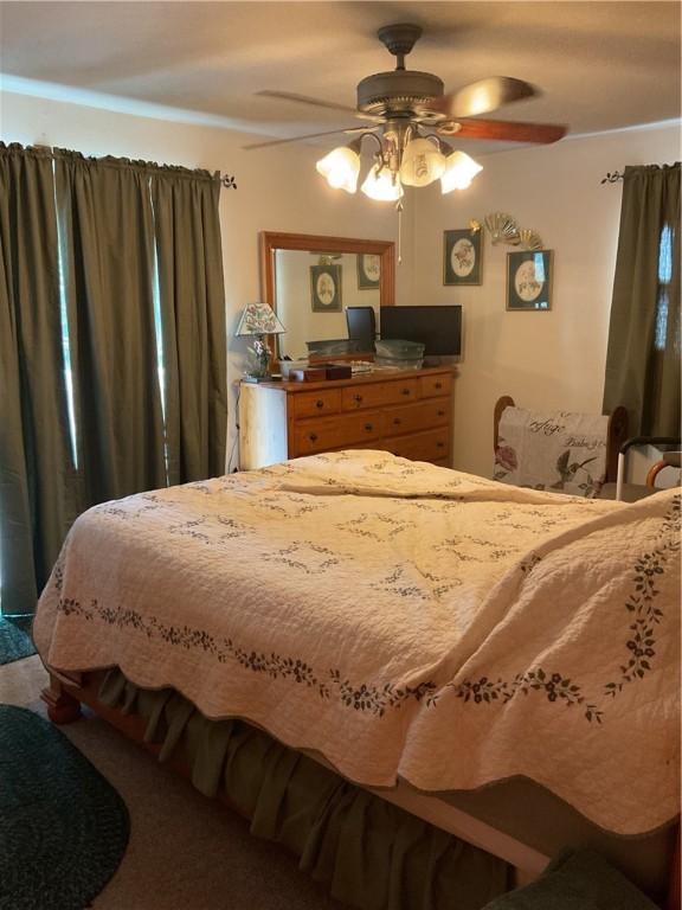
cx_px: 341
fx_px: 762
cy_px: 455
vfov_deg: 61.7
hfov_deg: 48.2
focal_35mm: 29
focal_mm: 3
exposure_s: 1/40
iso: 320
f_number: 1.8
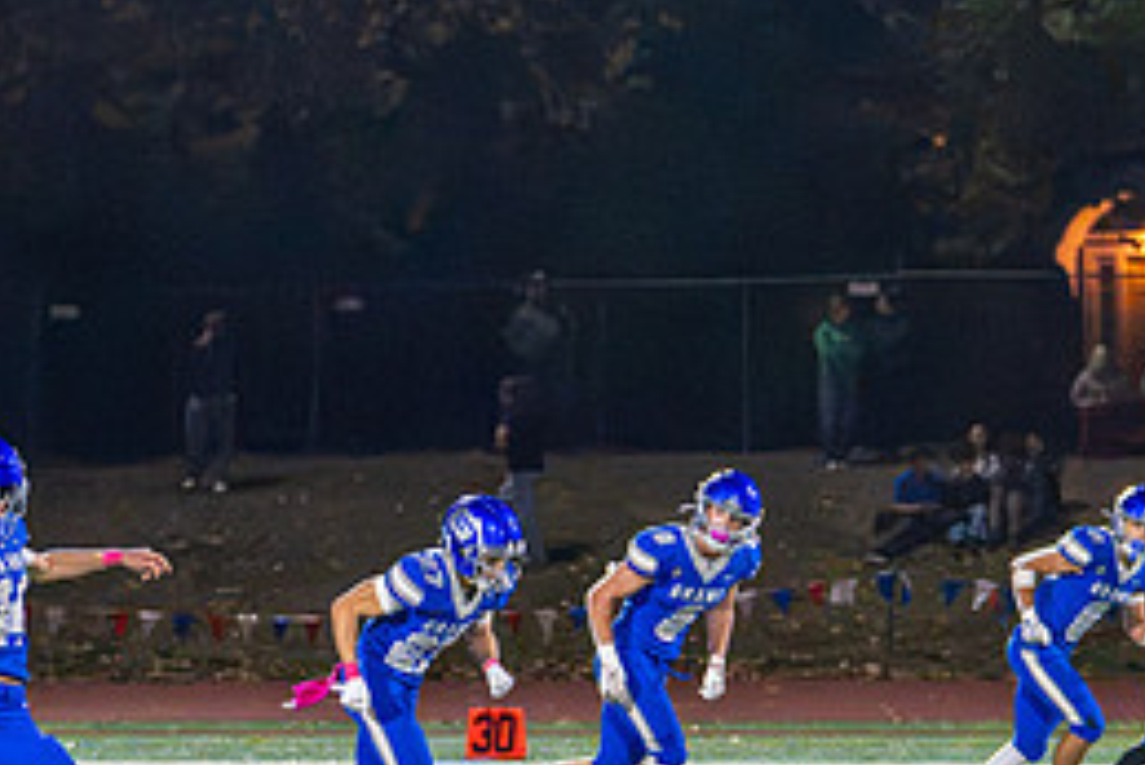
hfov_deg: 7.3
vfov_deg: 4.9
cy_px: 409
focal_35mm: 282
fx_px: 8974
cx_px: 884
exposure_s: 1/1000
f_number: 2.8
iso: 18000
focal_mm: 86
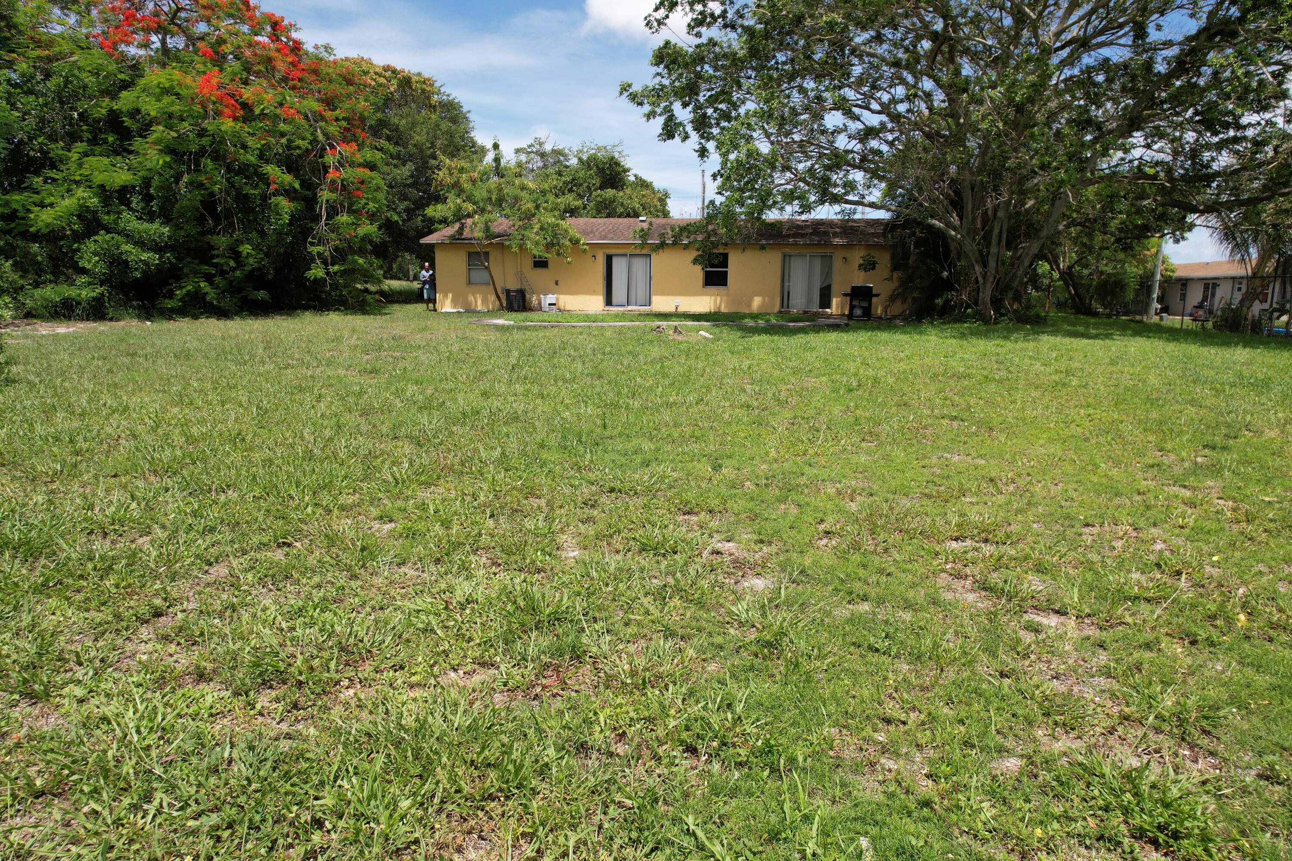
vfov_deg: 57.2
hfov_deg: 78.6
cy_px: 430
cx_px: 646
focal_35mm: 22
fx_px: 789
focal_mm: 8.38
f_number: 2.8
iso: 100
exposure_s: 1/1600
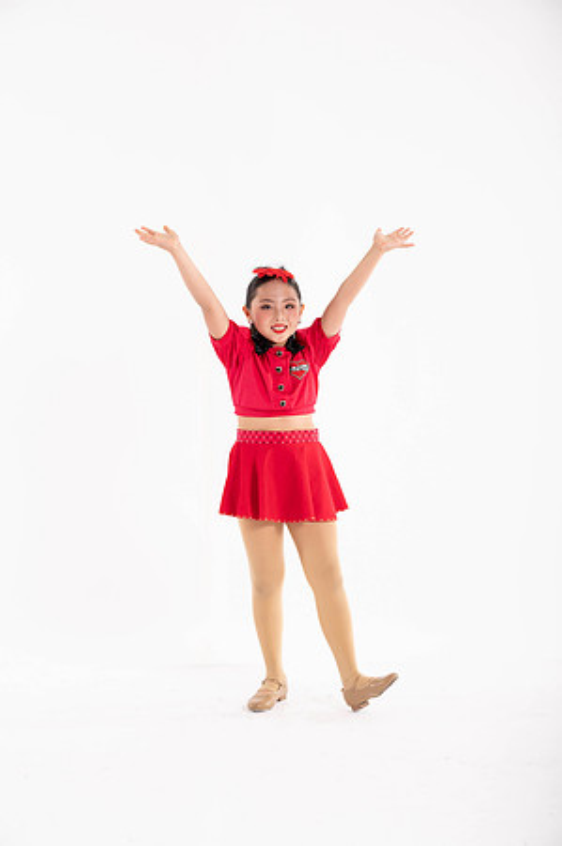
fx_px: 1643
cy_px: 423
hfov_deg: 19.4
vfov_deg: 28.9
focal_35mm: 70
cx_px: 281
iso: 400
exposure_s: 1/200
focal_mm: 70
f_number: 7.1
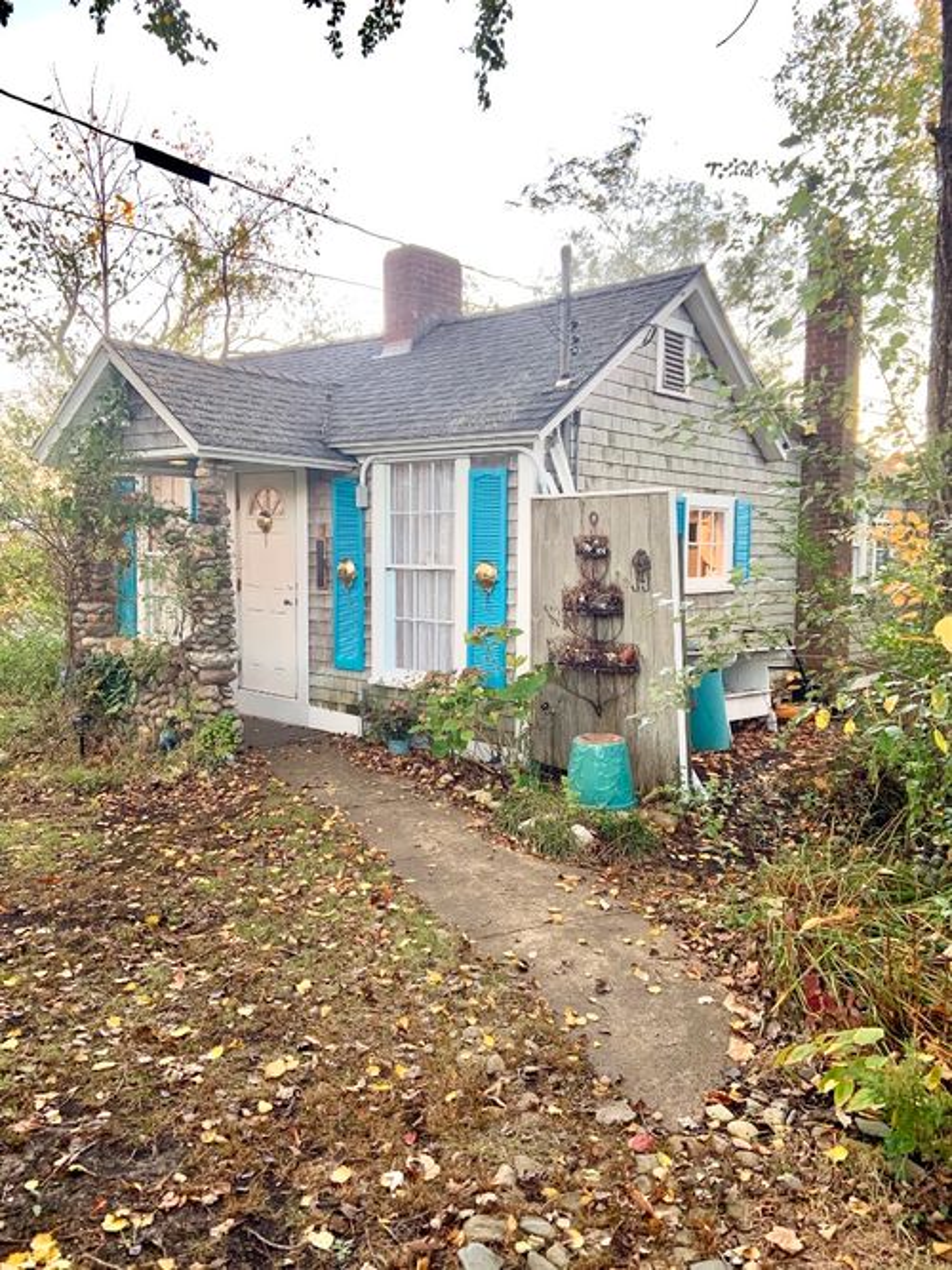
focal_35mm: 26
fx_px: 954
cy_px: 635
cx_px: 476
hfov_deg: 53.0
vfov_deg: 67.3
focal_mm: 4.25
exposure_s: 1/121
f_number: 1.8
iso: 64
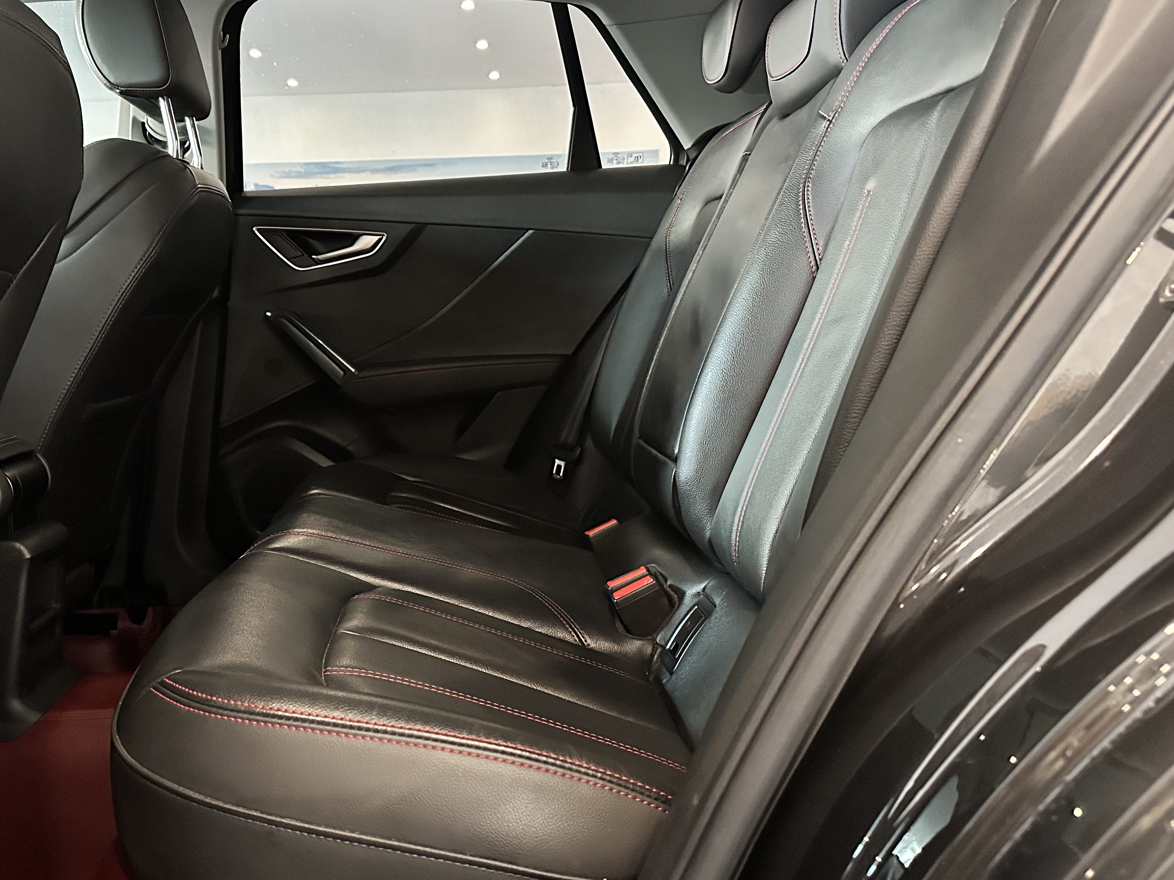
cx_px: 456
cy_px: 414
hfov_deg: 56.3
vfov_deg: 44.1
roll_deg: +0.3
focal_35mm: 32
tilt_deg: -4.8
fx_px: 1085
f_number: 1.78
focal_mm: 6.86
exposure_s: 1/60
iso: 800
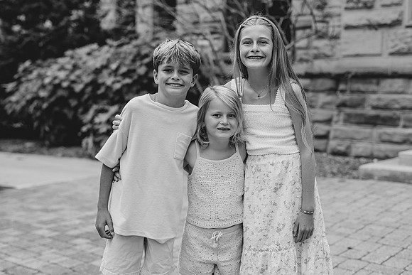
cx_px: 206
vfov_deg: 27.0
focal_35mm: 50
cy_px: 138
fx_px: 572
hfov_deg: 39.6
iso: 640
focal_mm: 50
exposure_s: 1/400
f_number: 2.8
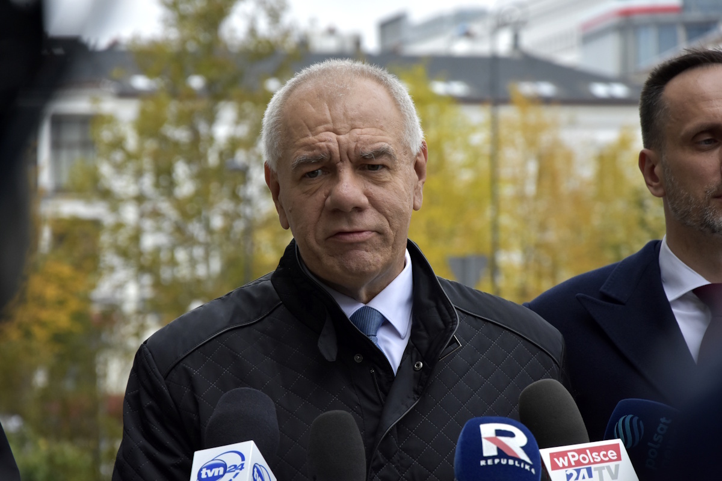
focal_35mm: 158
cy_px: 240
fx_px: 3159
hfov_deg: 13.0
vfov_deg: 8.7
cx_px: 361
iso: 800
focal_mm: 105
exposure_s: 1/800
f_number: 7.1
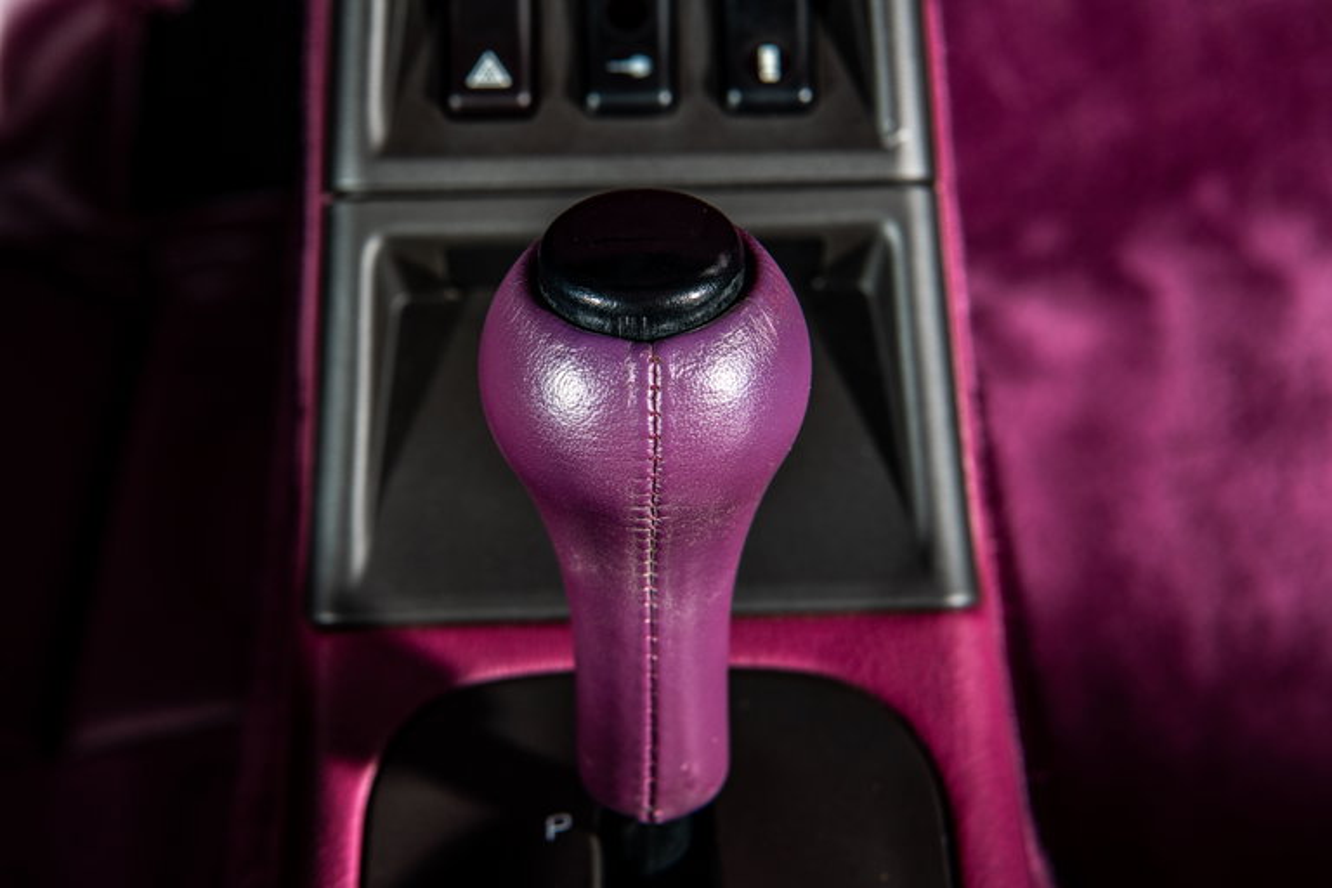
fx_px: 2590
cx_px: 666
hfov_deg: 28.8
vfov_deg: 19.5
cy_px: 444
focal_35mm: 70
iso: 200
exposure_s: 1/100
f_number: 10
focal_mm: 70
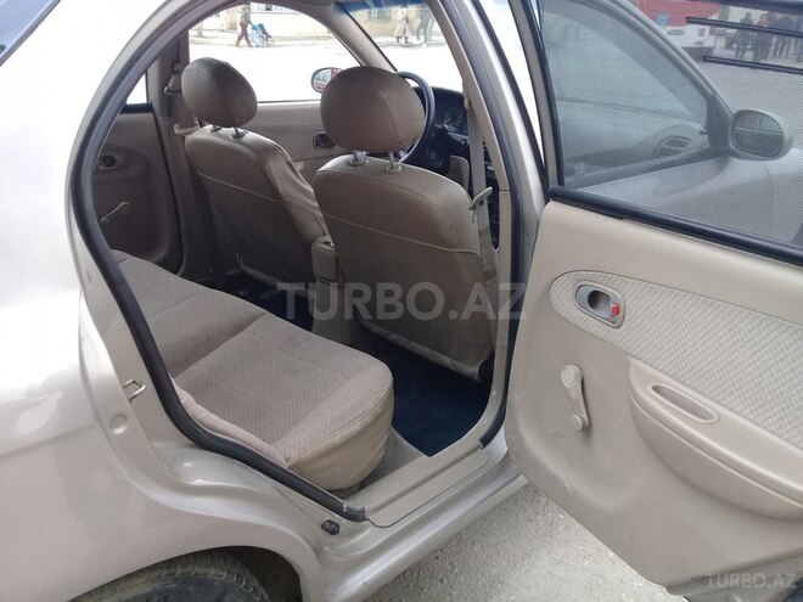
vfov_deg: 45.4
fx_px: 719
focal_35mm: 31
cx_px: 402
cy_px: 301
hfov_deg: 58.4
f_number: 2.2
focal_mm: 3.3
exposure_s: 1/33
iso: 50
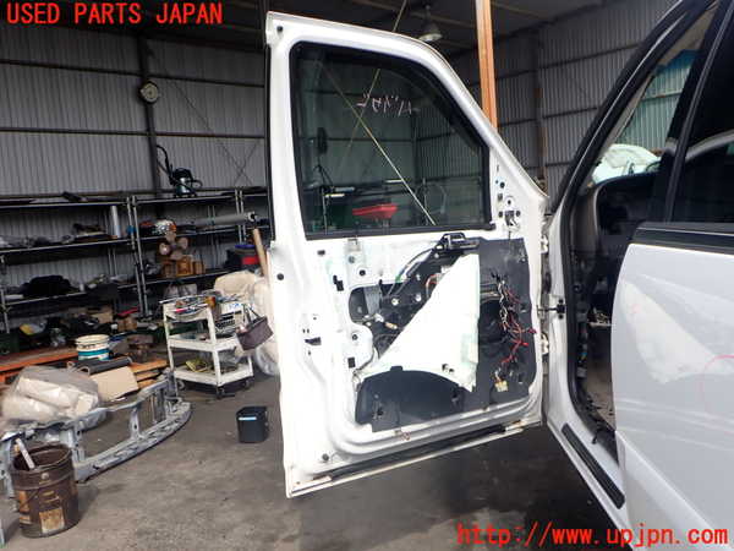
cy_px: 276
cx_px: 367
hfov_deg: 60.0
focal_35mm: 30
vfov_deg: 46.8
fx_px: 636
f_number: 3.2
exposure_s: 1/500
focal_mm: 5.4
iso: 100
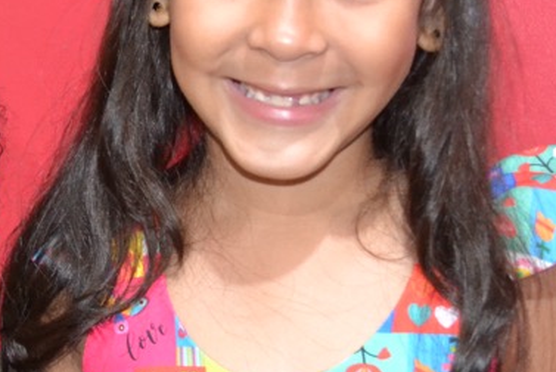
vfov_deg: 11.1
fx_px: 1917
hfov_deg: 16.1
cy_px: 239
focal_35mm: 124
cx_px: -25
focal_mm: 26
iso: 2800
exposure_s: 1/60
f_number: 4.2
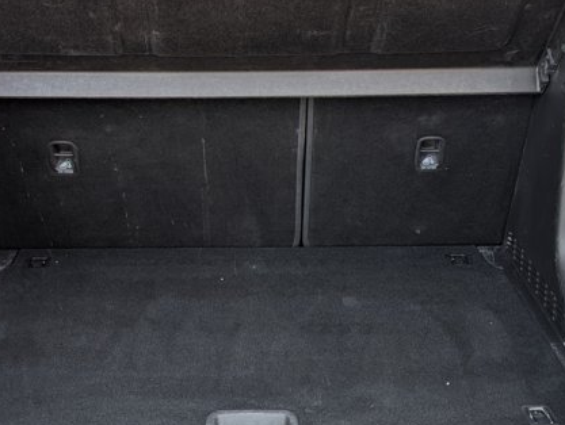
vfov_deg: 24.8
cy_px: 162
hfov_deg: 32.6
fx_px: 964
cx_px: 247
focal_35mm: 59
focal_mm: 6.9
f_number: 1.68
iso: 12
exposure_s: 1/454
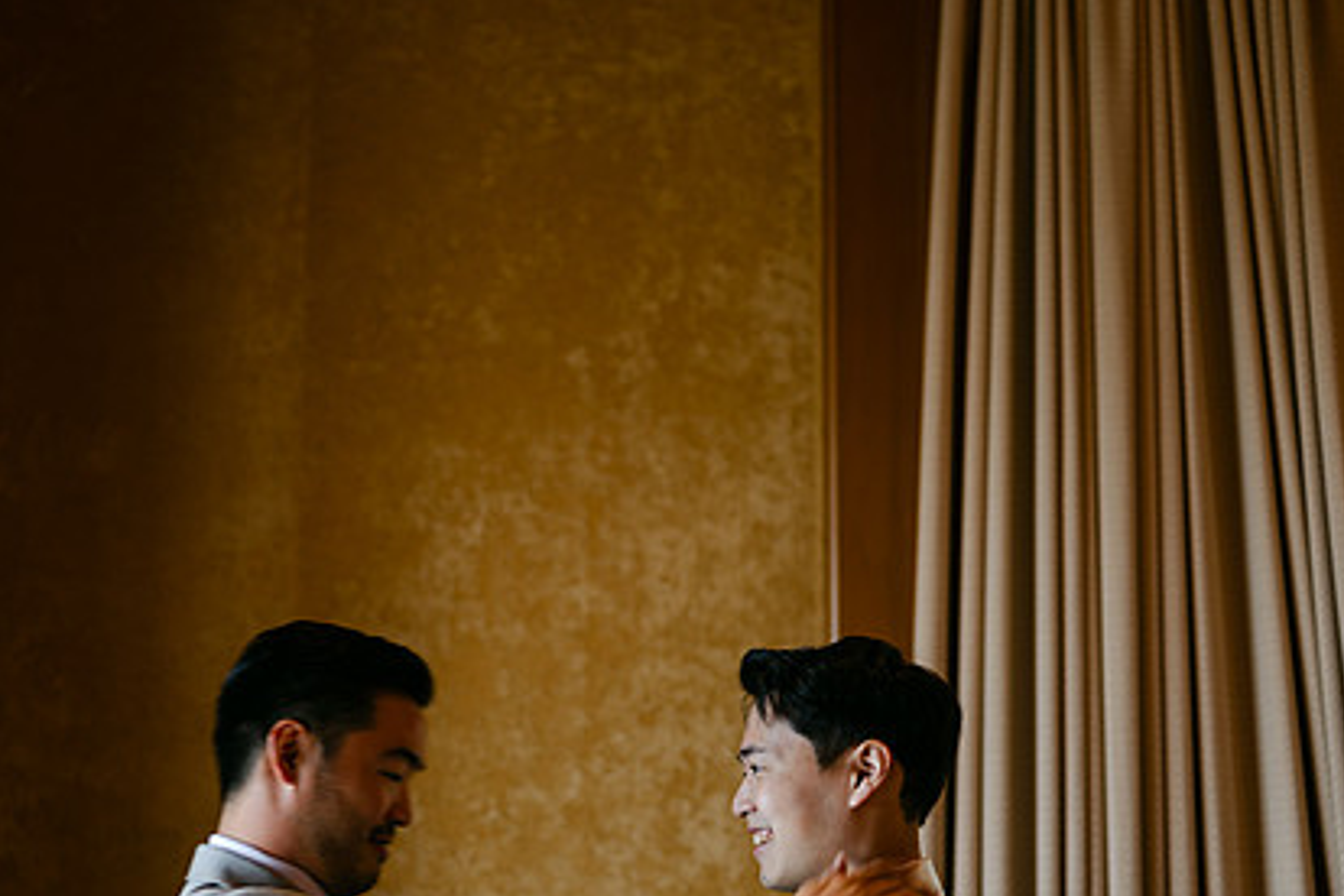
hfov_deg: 28.8
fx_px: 2613
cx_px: 565
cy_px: 518
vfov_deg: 19.4
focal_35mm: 70
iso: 64
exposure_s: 1/15
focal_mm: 50
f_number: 1.8
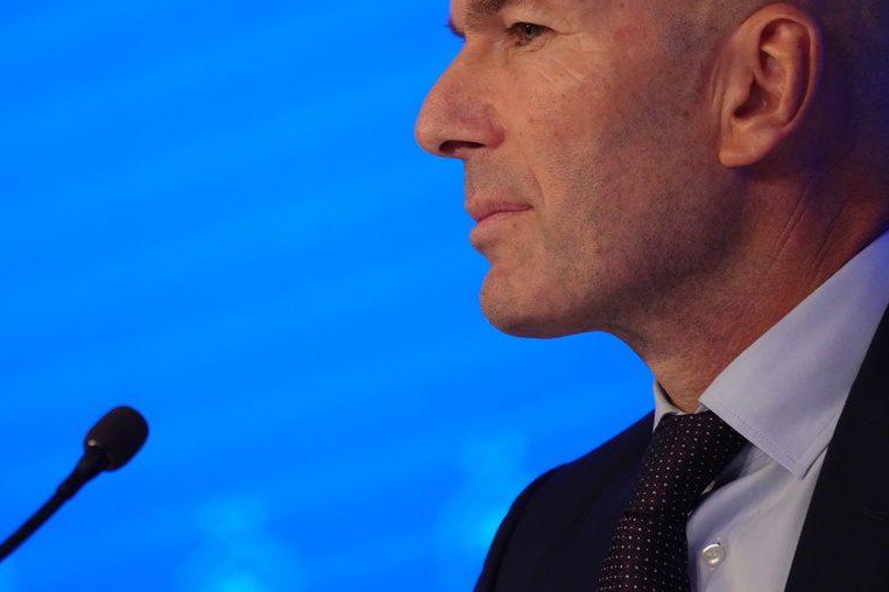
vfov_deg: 2.6
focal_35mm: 537
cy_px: 218
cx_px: 294
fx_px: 13255
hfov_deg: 3.8
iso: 4000
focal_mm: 400
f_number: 5.6
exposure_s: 1/320
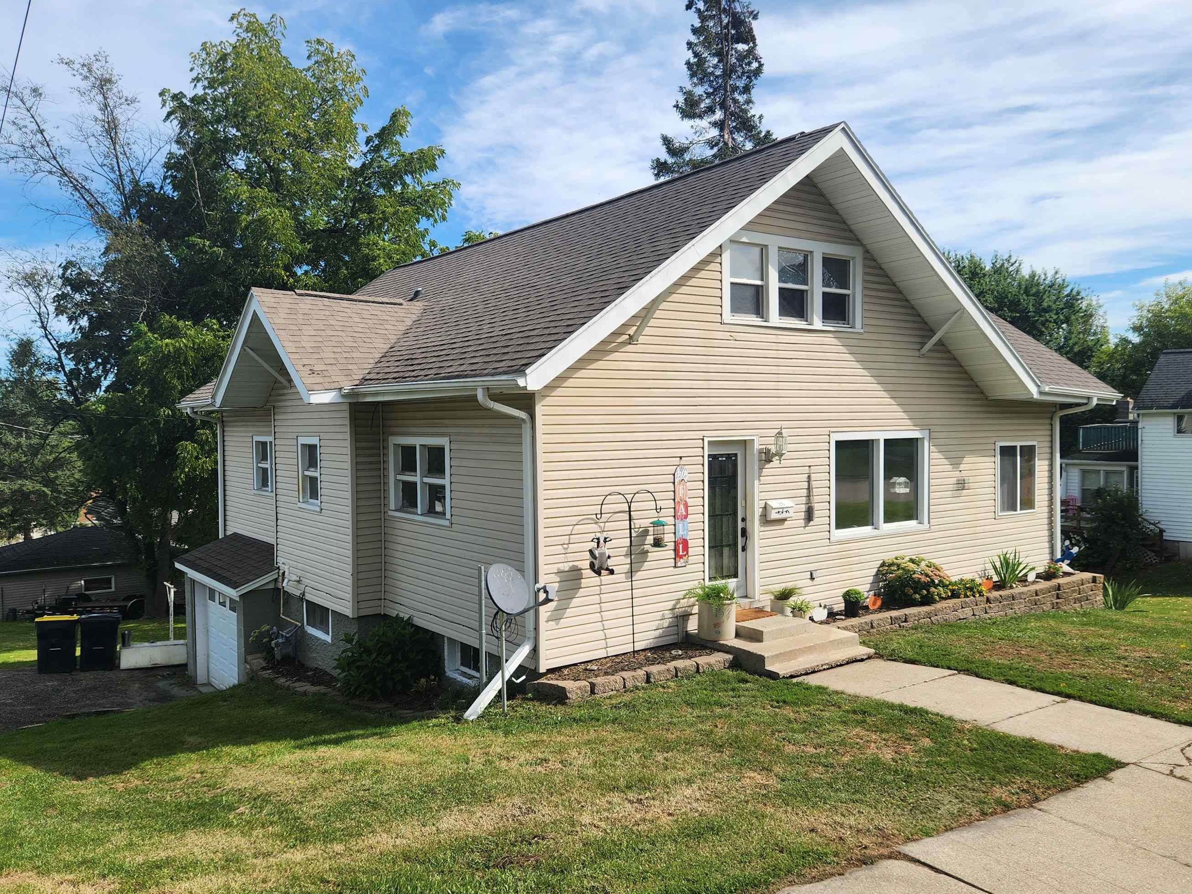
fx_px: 930
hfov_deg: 65.3
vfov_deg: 51.3
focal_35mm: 27
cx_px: 605
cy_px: 470
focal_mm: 5.4
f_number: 1.8
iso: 20
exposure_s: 1/1372
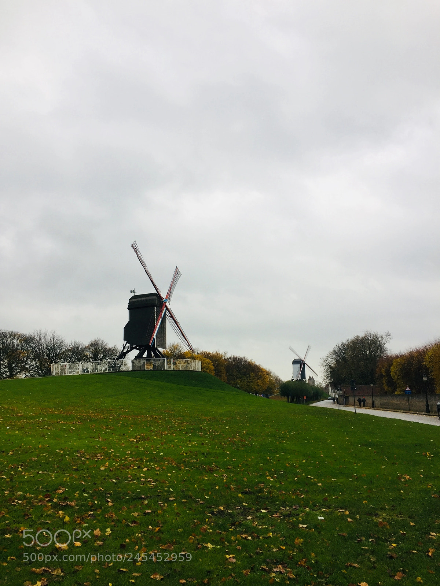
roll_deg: +0.4
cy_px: 293
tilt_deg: +12.3
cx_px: 220
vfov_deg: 61.7
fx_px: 491
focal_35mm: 29
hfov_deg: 48.2
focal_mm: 4.15
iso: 32
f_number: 2.2
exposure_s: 1/133
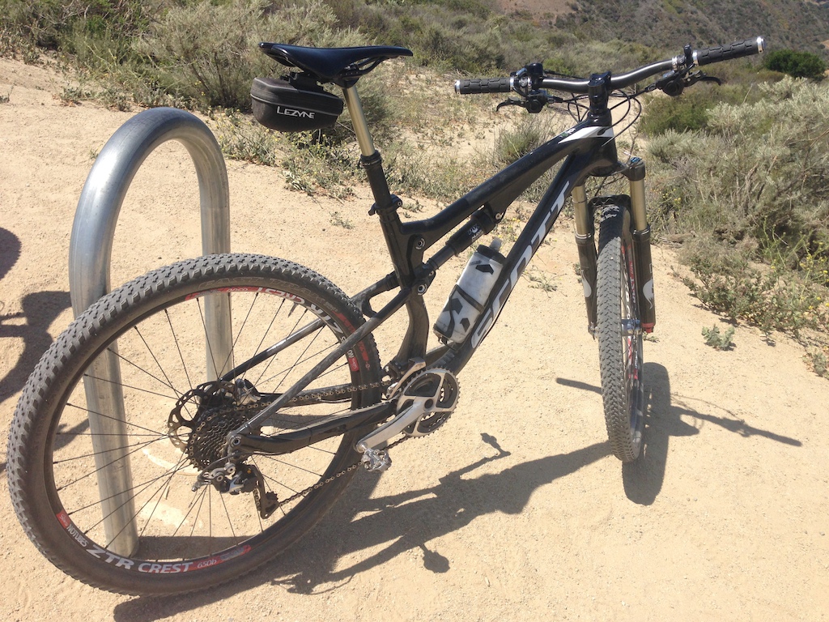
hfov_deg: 55.4
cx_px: 414
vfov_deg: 42.9
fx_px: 790
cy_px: 311
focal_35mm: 33
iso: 50
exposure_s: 1/1595
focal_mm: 4.12
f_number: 2.4
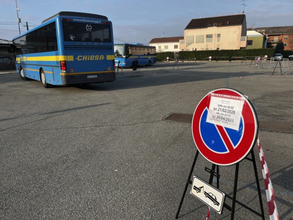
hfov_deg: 67.3
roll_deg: +2.0
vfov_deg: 53.1
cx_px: 146
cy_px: 110
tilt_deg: -13.3
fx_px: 220
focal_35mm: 26
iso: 50
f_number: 1.6
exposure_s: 1/1721
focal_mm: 5.1
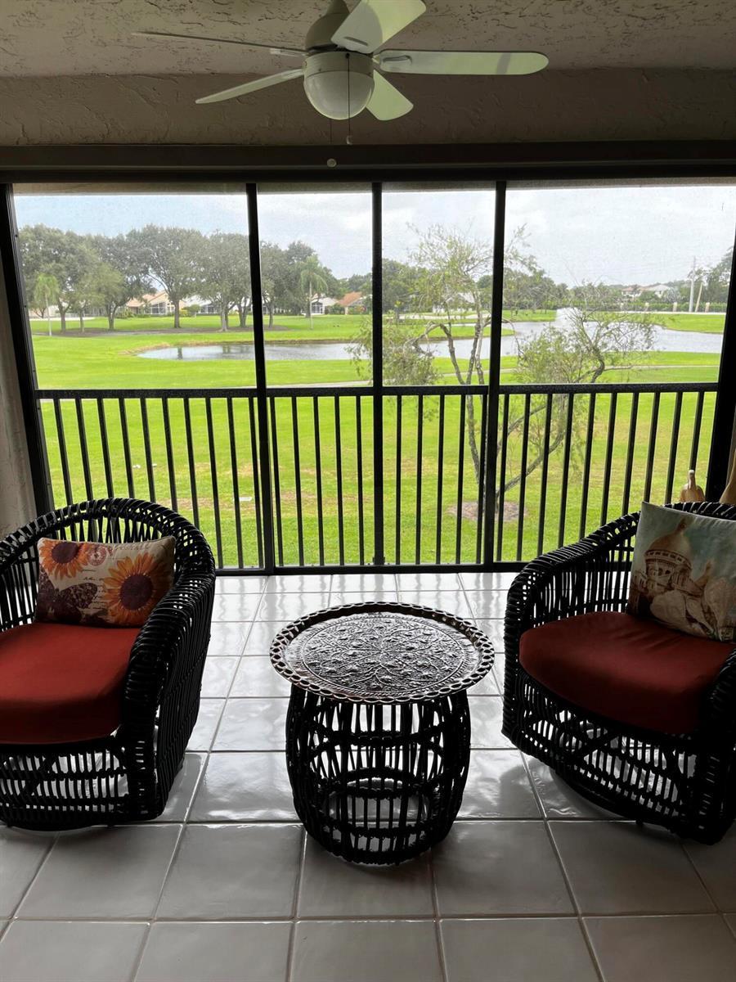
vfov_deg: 67.3
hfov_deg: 53.1
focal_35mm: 26
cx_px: 368
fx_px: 737
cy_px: 491
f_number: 1.6
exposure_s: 1/254
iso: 40
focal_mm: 5.1
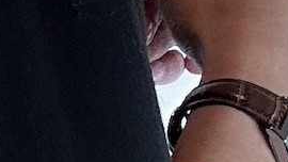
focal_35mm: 248
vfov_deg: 4.7
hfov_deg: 8.3
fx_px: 1894
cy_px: 515
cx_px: -246
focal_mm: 2.69
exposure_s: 1/100
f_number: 1.9
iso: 20
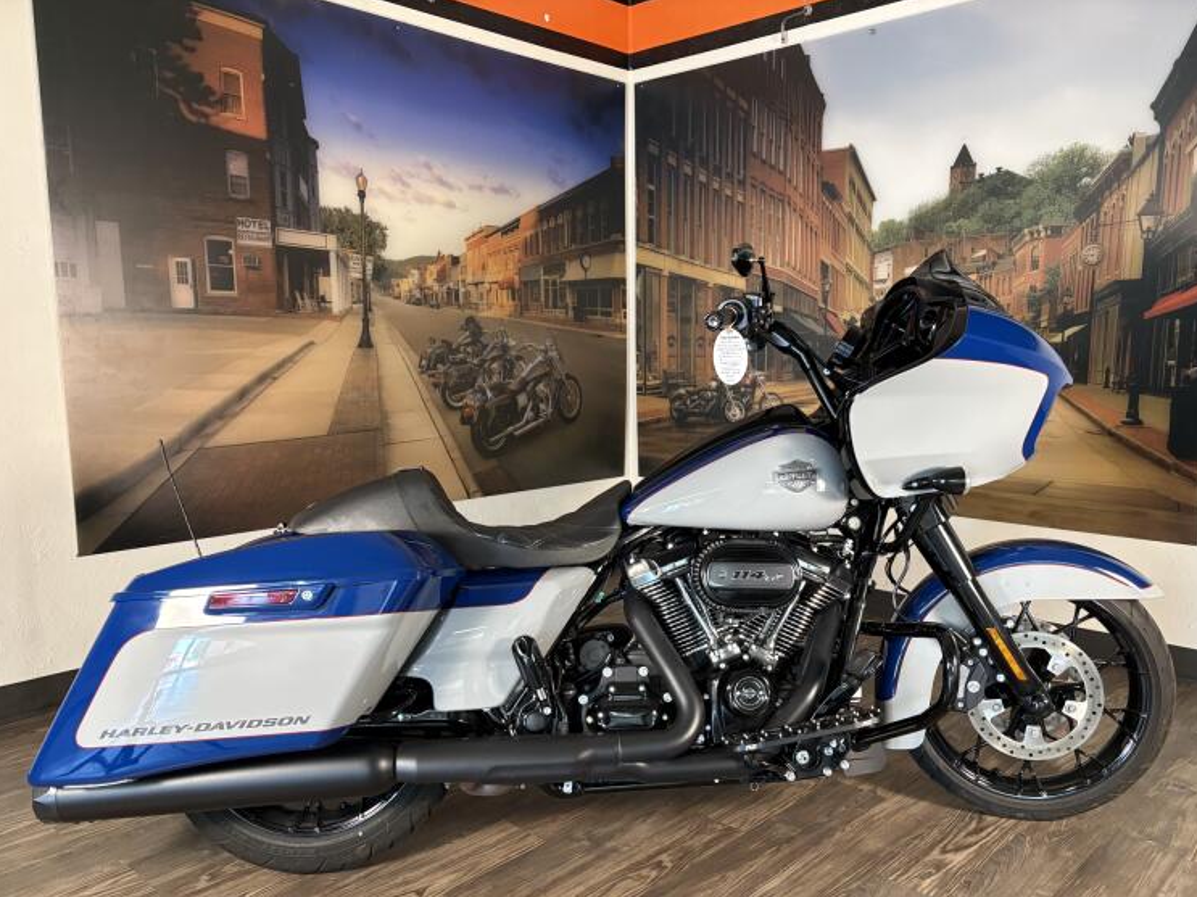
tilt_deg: -8.3
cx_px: 636
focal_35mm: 28
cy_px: 480
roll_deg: +0.7
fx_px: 968
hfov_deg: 63.4
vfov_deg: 49.7
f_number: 1.6
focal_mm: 5.96
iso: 320
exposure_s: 1/60
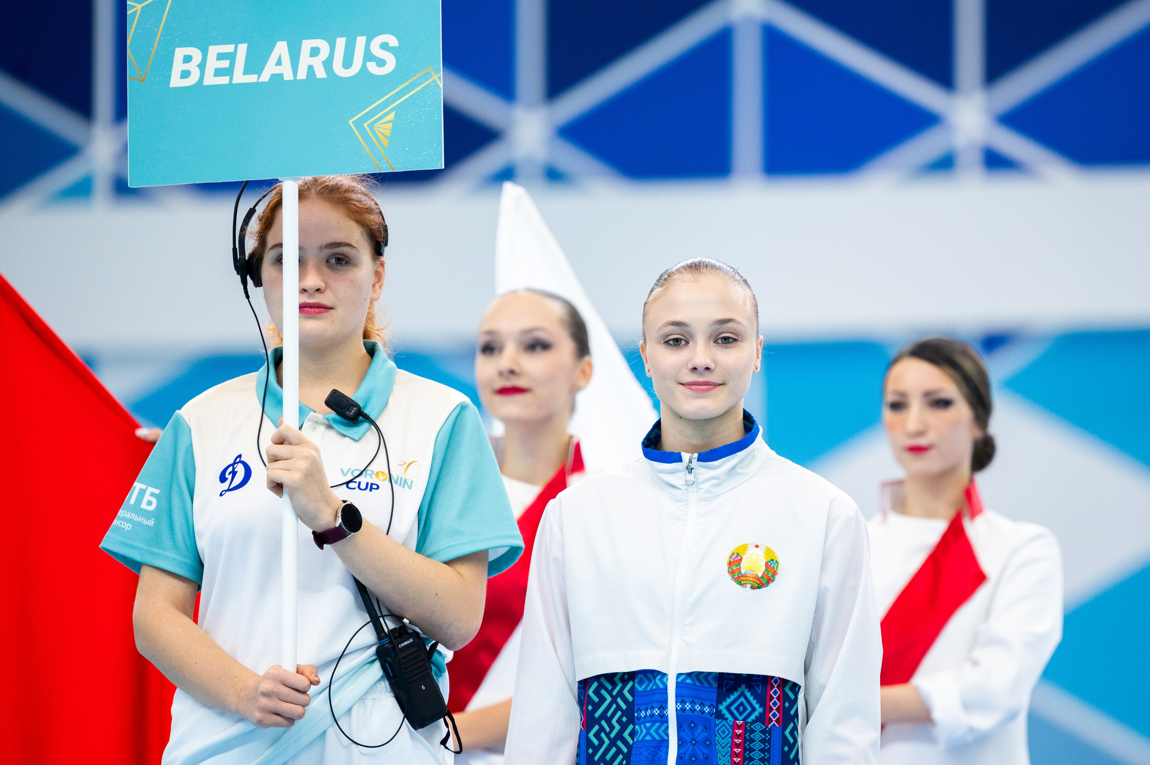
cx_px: 727
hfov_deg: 8.1
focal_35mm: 253
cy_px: 408
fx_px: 8083
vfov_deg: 5.4
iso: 1600
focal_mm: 200
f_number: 2.8
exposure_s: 1/800
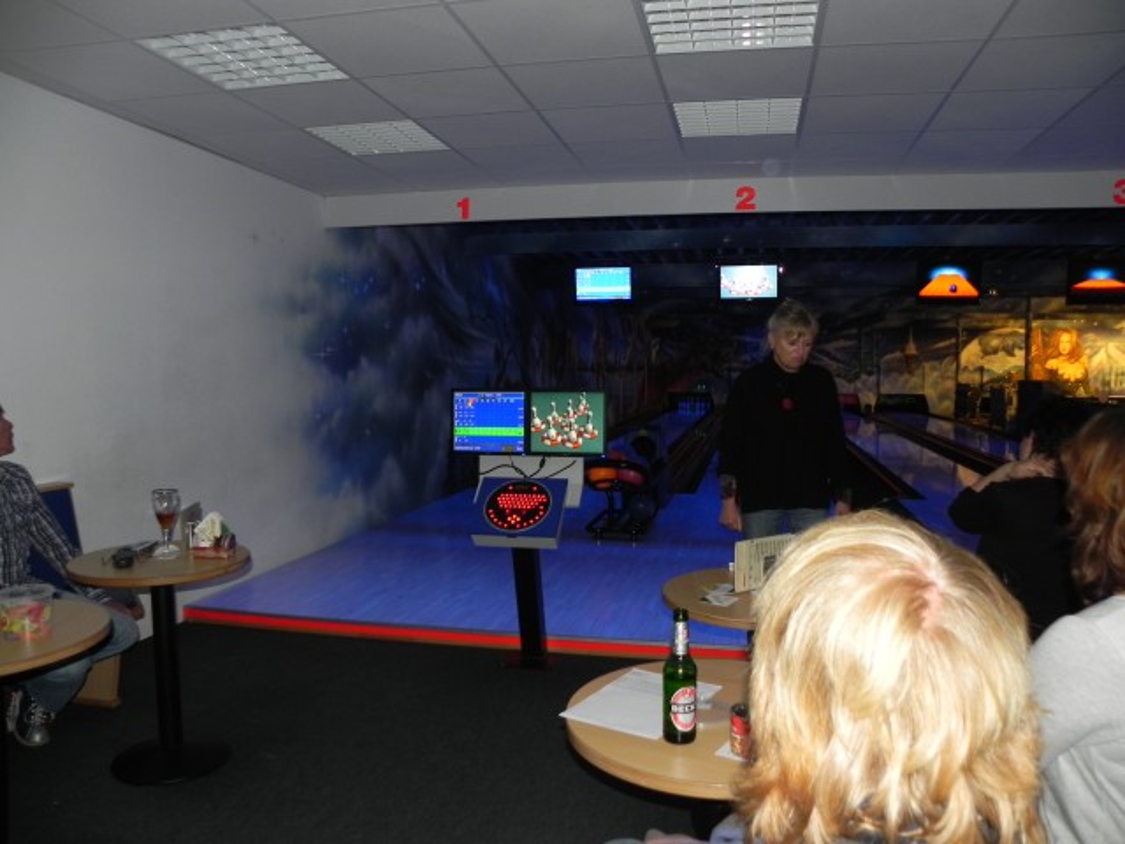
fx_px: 845
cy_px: 422
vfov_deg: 53.1
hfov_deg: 67.3
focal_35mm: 26
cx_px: 562
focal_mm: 4.6
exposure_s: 1/30
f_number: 2.8
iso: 200
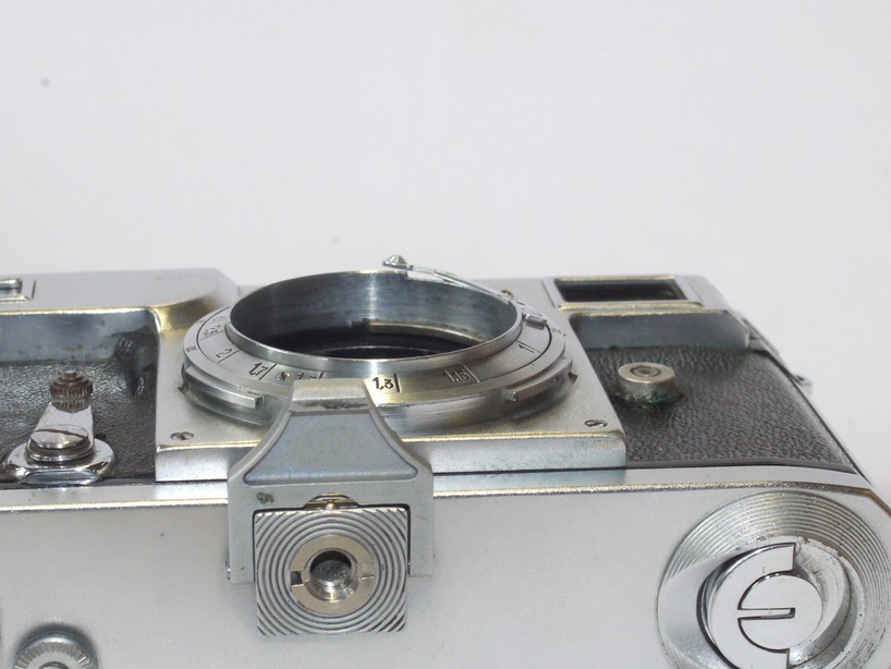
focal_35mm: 88
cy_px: 405
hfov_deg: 22.2
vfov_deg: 16.8
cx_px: 332
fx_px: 2266
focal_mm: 30
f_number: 10
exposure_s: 1/80
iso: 800
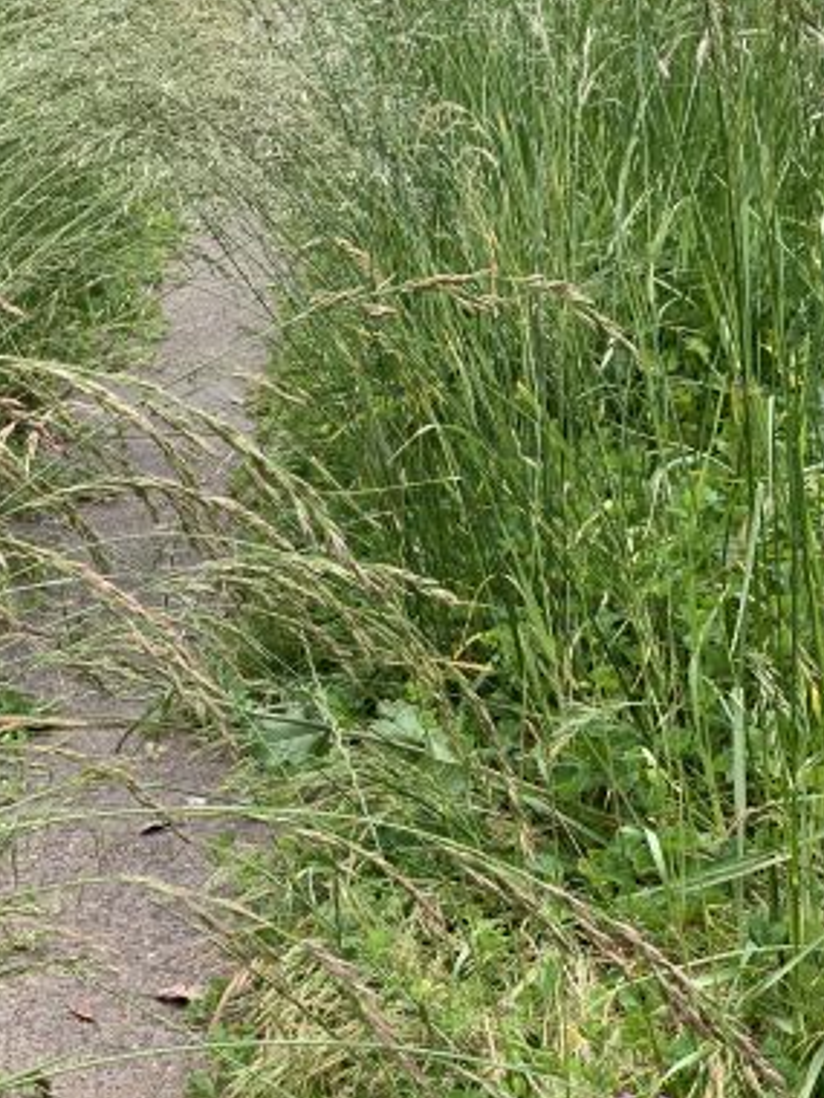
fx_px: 2603
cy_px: 318
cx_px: 223
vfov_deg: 23.7
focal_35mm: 82
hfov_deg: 17.9
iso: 16
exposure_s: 1/241
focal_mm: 6
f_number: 2.4
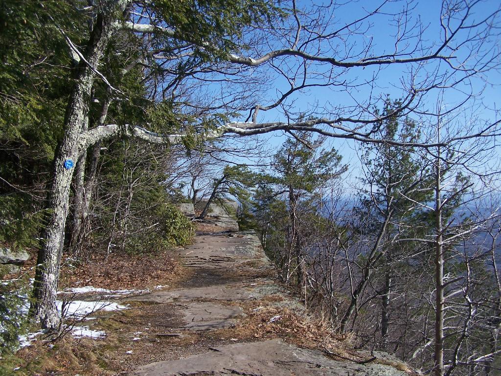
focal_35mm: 38
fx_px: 550
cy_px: 188
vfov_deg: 37.7
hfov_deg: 49.0
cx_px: 250
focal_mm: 6.3
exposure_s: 1/800
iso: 80
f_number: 4
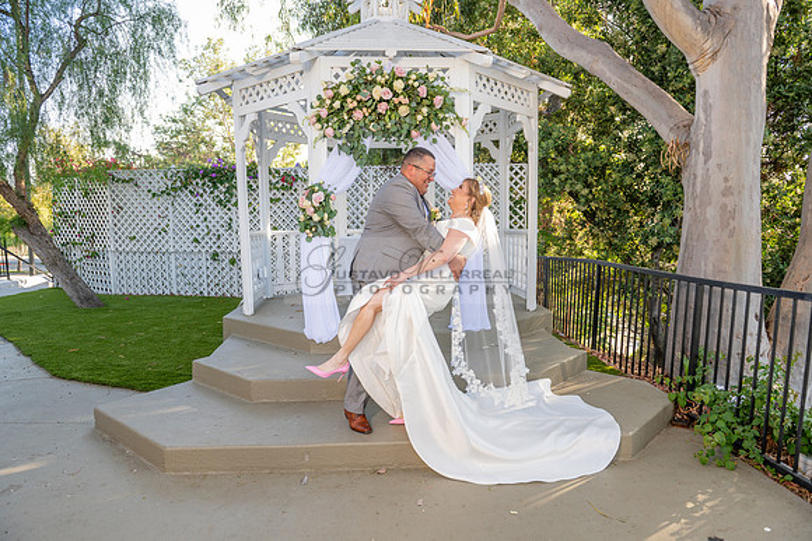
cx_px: 406
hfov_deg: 73.7
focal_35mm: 24
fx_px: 541
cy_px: 270
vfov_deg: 53.2
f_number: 4.5
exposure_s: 1/200
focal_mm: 24
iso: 250
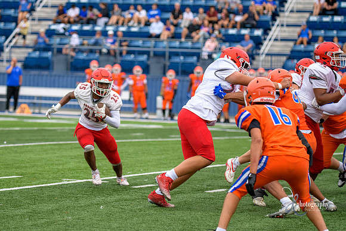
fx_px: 1725
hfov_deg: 11.4
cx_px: 116
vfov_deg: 7.7
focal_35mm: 179
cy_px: 116
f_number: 2.8
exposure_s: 1/800
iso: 280
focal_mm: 135
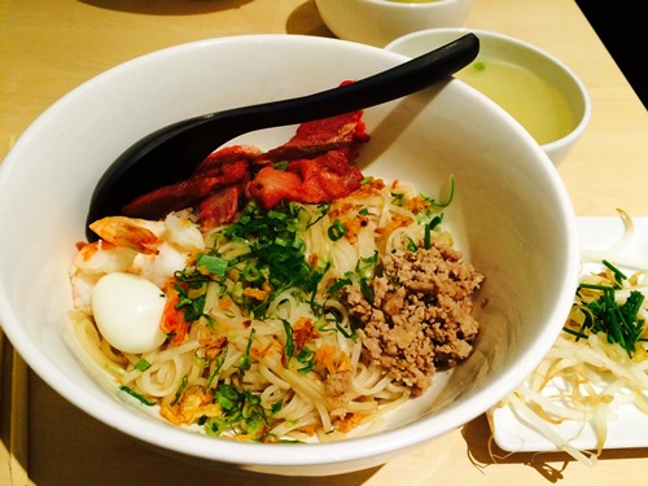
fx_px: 543
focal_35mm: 29
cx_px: 324
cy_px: 243
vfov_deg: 48.2
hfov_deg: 61.7
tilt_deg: -49.3
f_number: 2.2
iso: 200
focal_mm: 4.15
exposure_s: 1/30
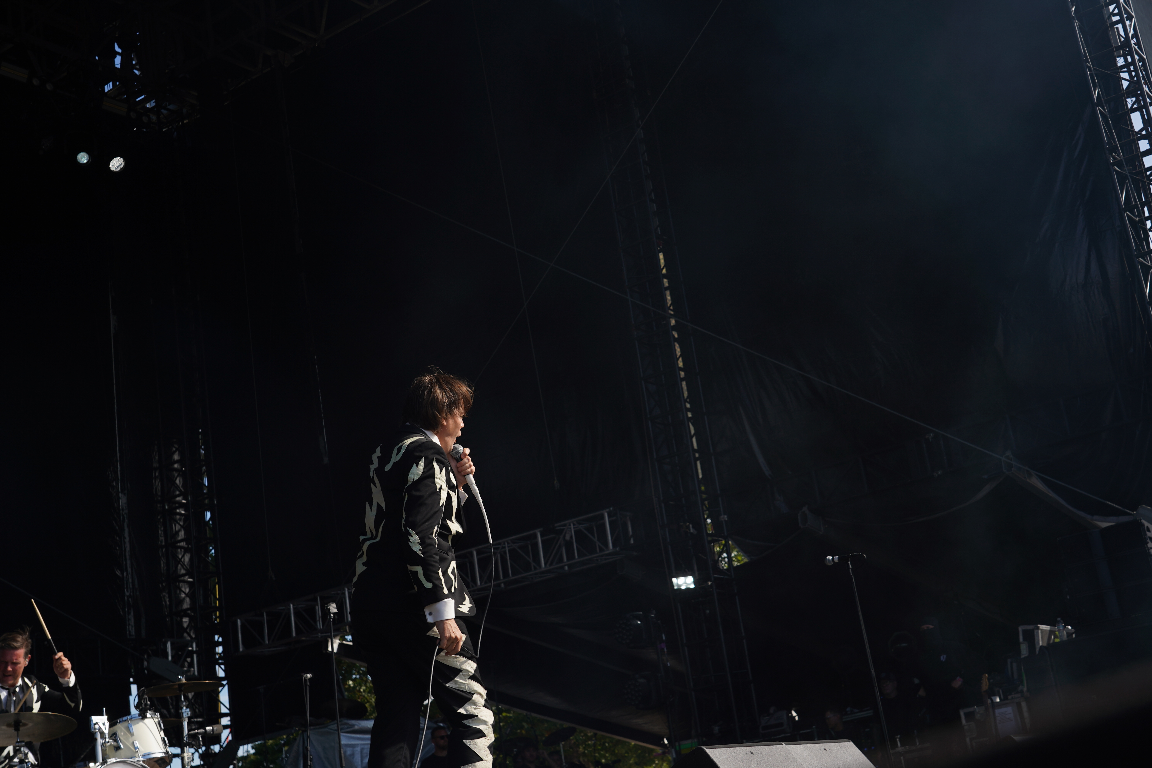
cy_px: 384
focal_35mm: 48
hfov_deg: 41.1
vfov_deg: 28.1
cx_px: 576
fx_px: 1536
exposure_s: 1/250
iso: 100
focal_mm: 48
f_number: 8
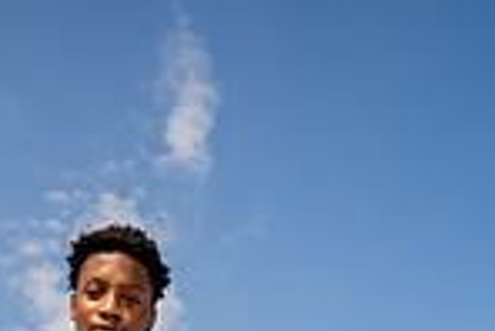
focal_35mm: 73
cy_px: 726
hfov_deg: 27.5
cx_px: 161
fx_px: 1005
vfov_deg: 14.4
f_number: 7.1
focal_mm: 24
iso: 100
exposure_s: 1/250
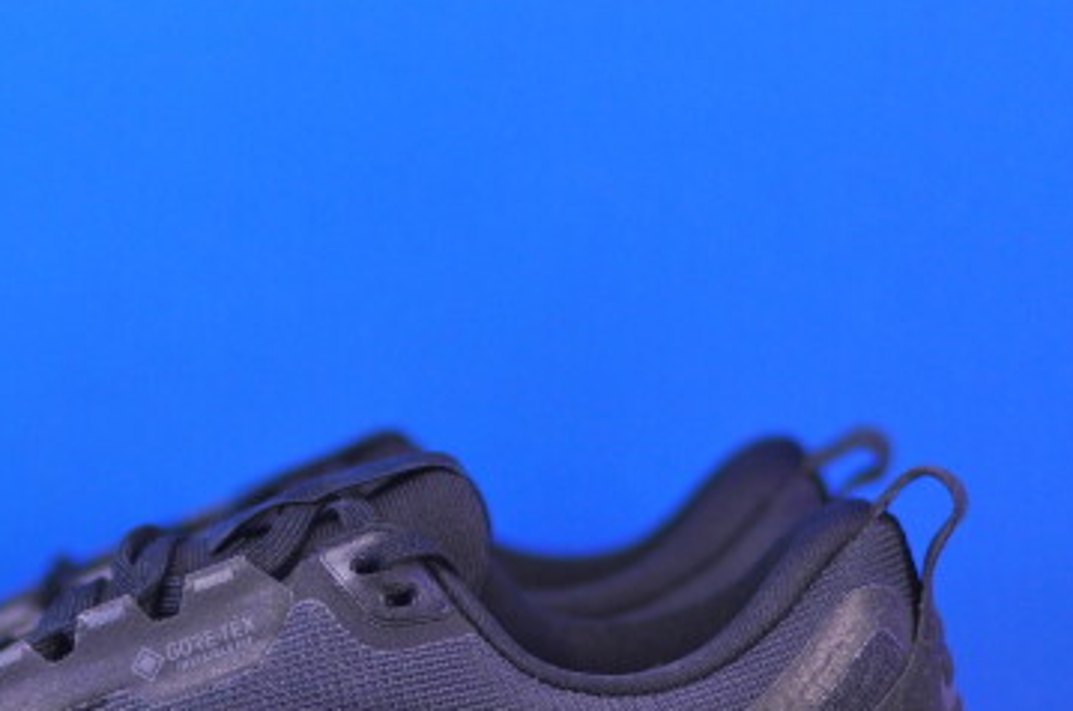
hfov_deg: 12.3
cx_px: 182
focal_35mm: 167
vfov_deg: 8.2
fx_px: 4969
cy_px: 566
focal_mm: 50
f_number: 2.2
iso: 250
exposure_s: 1/320
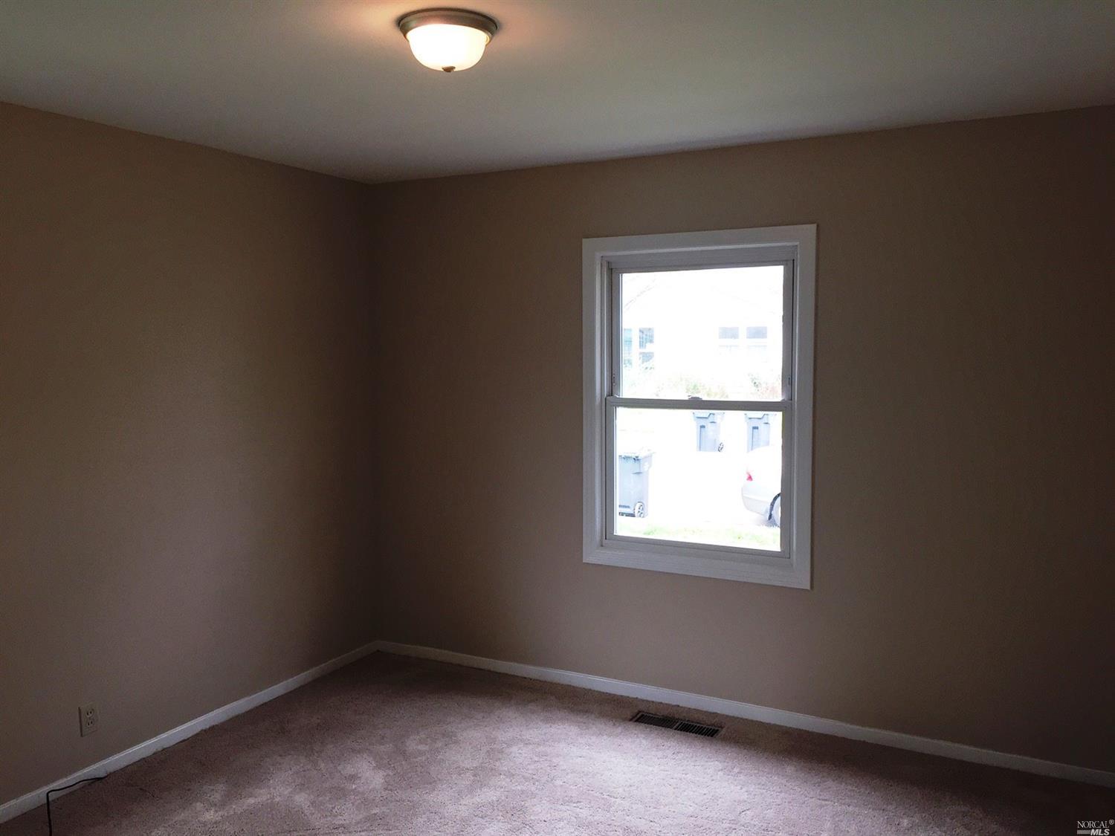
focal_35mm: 29
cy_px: 418
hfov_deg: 61.7
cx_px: 558
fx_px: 934
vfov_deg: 48.2
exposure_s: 1/120
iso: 50
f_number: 2.2
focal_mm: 4.15
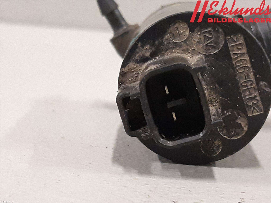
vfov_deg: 53.1
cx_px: 136
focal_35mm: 26
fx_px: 204
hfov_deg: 67.3
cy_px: 102
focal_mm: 3.93
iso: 320
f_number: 1.7
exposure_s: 1/60
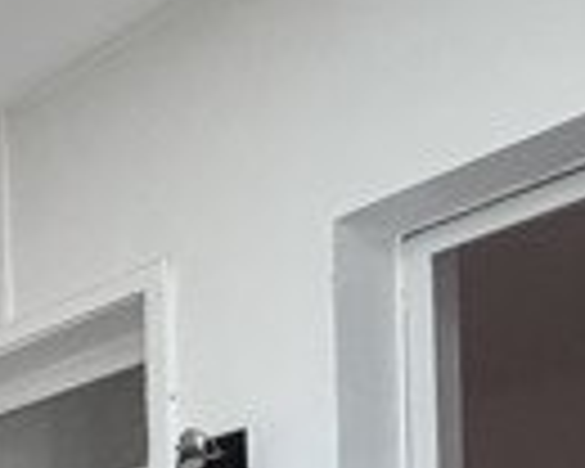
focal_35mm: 84
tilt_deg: -2.3
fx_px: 1454
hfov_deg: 16.9
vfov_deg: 15.3
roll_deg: +2.8
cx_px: -590
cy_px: 882
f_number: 2.2
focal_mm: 2.22
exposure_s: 1/121
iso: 250
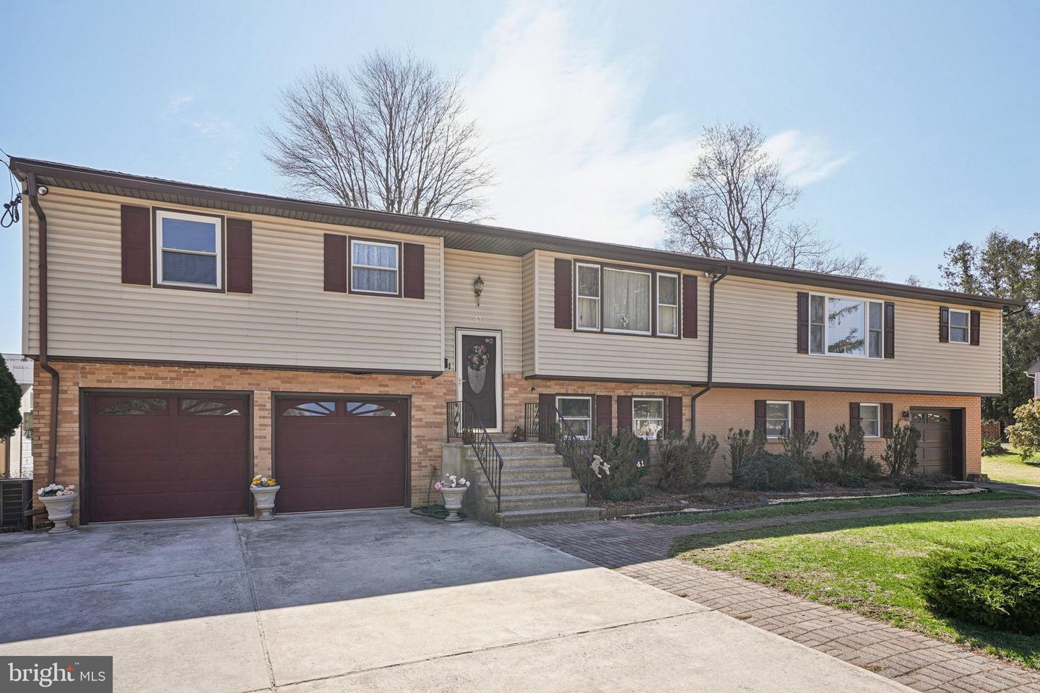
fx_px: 598
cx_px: 520
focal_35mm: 21
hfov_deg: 82.0
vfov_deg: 60.2
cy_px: 346
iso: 100
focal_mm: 20.7
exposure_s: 1/125
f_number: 8
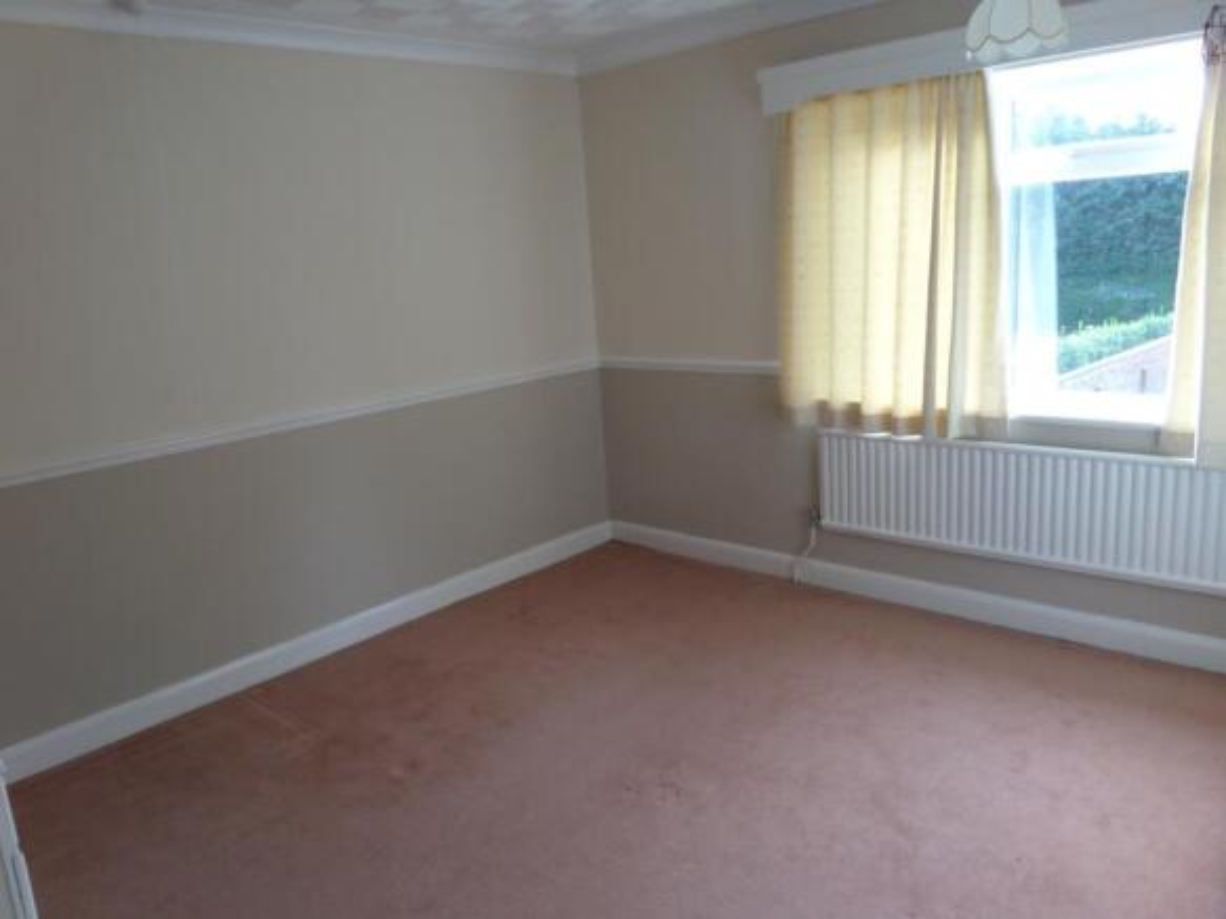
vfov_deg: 53.0
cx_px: 613
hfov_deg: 67.3
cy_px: 460
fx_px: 921
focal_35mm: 26
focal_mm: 4.3
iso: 100
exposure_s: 1/30
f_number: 3.4
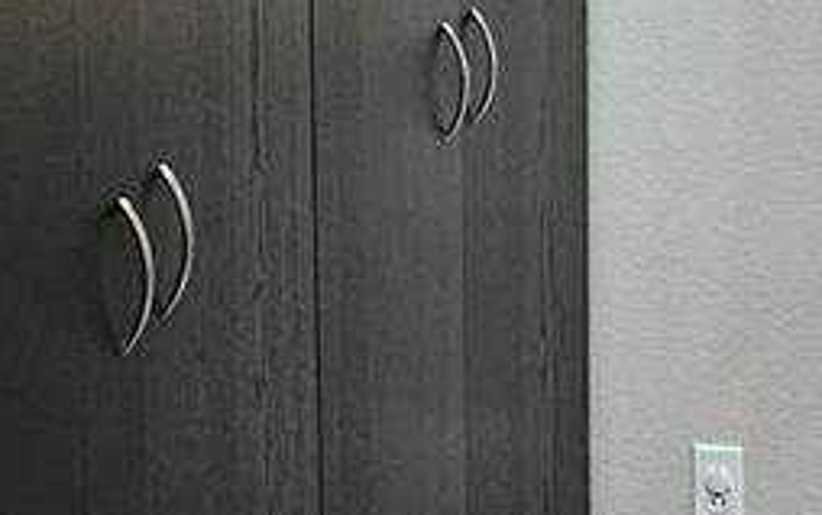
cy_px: 91
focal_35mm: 144
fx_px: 3227
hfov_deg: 14.5
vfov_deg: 9.1
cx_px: 416
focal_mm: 5.4
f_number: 1.8
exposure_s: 1/60
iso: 500
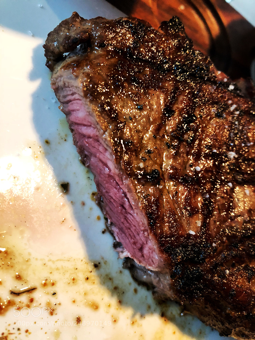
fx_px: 275
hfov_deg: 49.7
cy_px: 170
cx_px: 128
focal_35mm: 28
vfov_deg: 63.4
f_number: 1.8
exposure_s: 1/7
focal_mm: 4
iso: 100
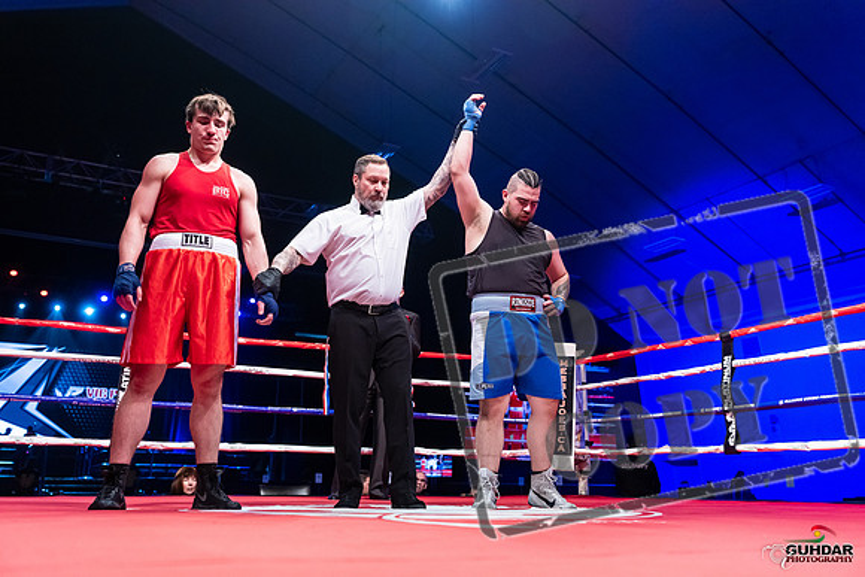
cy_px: 288
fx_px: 745
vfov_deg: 42.3
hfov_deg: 60.3
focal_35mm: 31
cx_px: 432
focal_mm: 31
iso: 3200
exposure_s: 1/800
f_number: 2.8
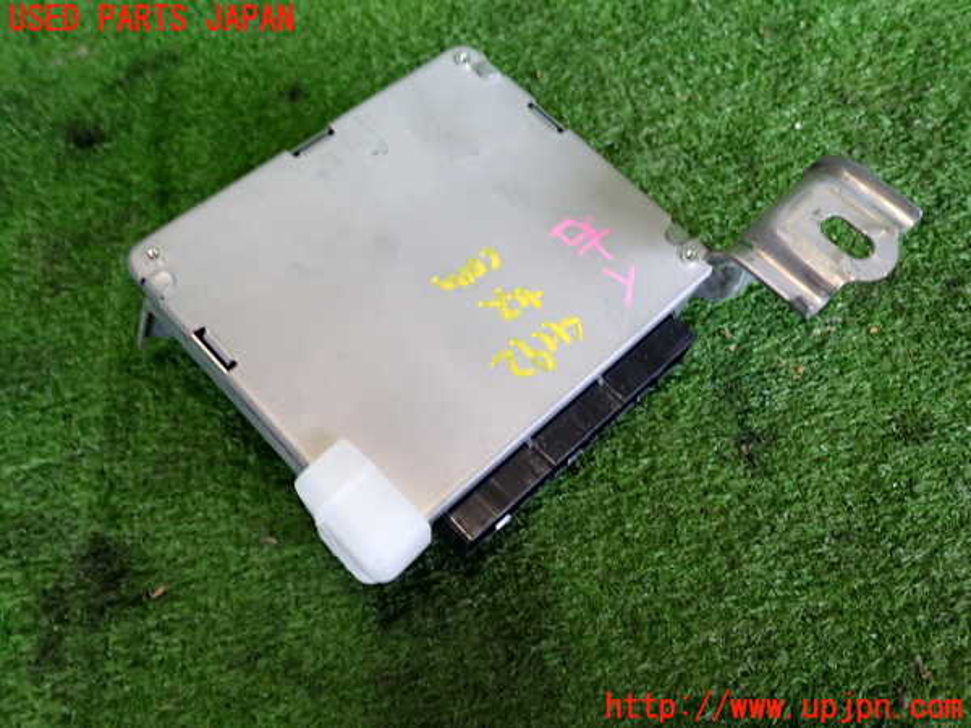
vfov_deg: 46.8
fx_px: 842
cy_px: 364
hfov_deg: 60.0
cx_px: 486
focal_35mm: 30
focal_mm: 5.4
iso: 250
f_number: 2.3
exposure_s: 1/30
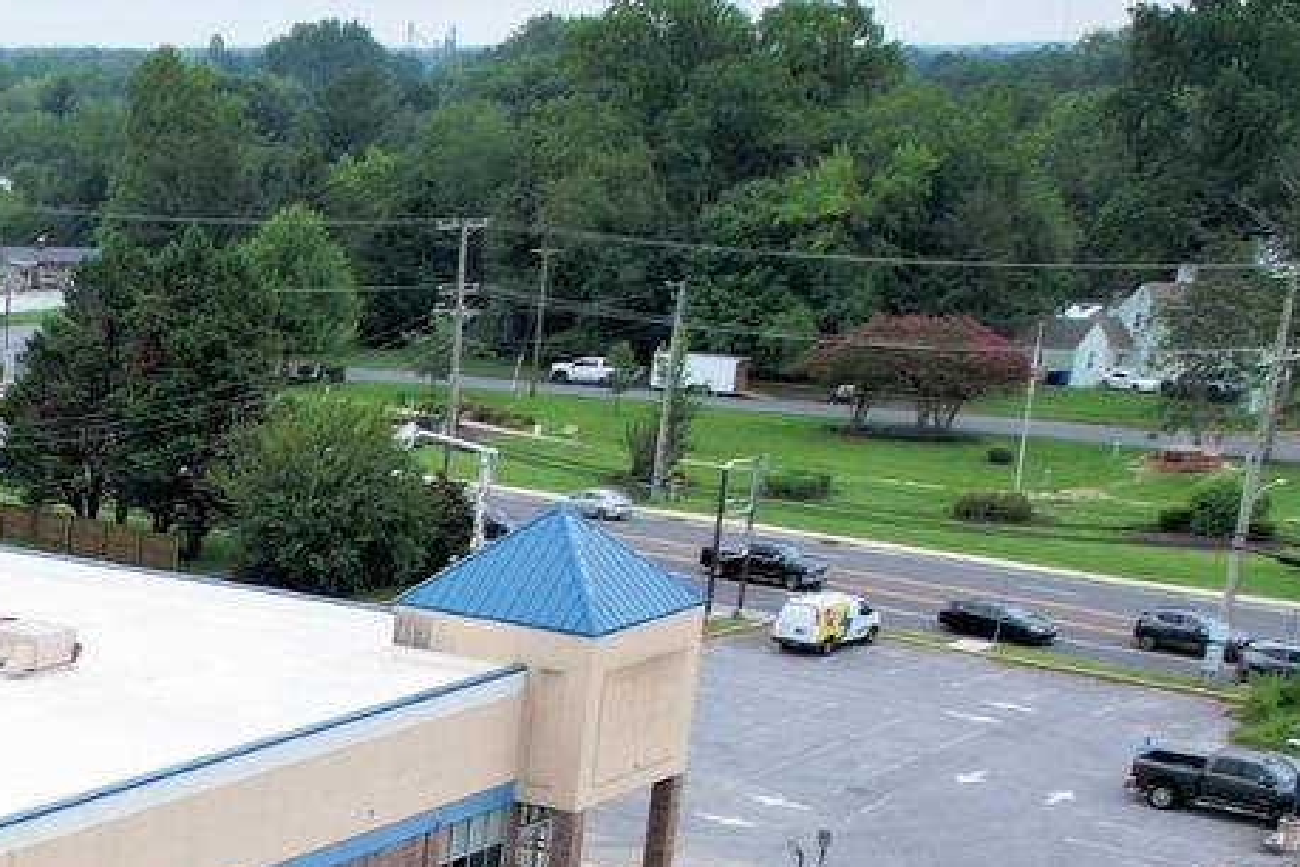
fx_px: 2491
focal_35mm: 69
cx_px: -306
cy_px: 1085
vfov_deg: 18.5
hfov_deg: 25.8
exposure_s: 1/1000
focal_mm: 8.38
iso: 100
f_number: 2.8
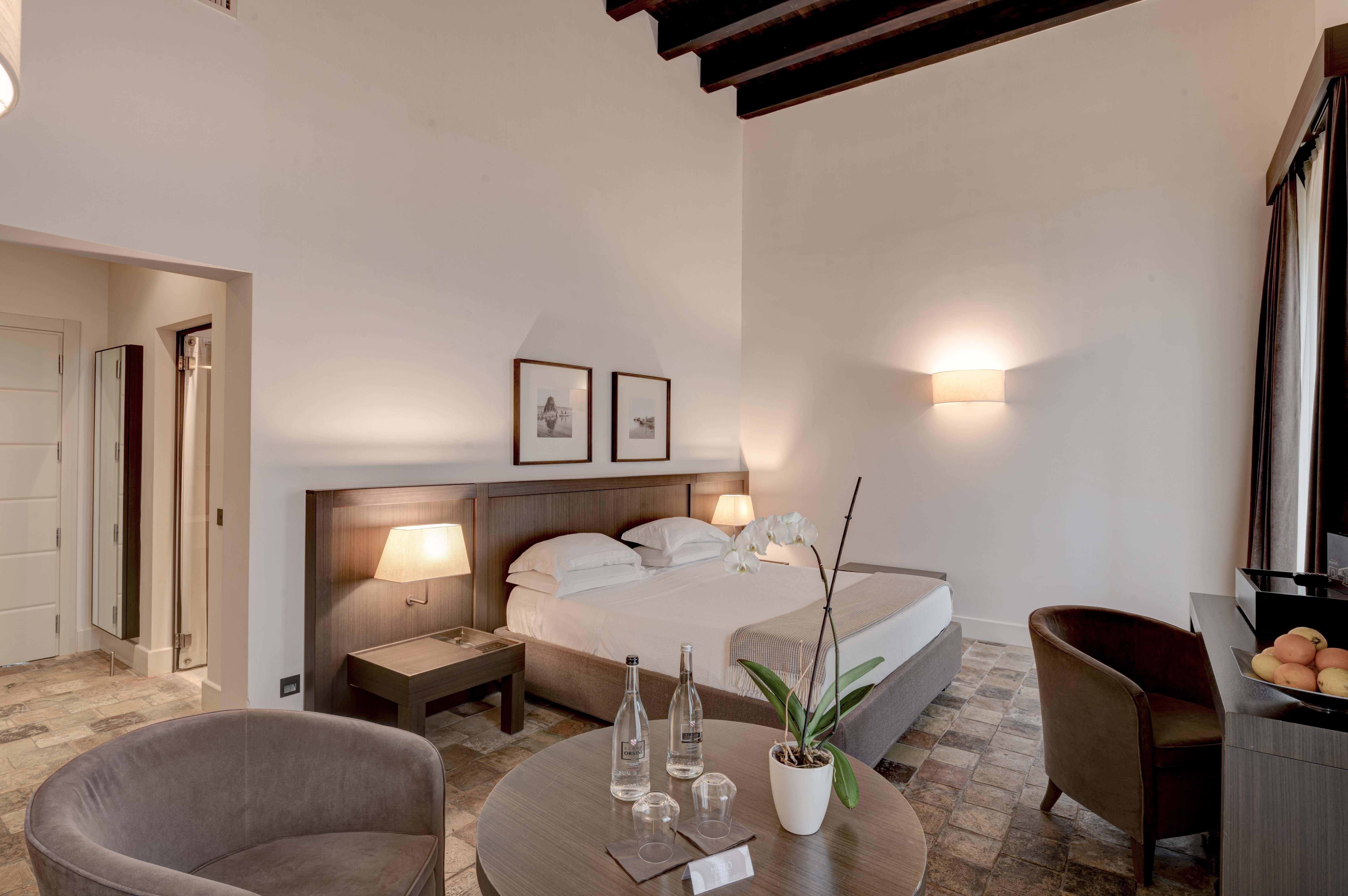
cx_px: 674
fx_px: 673
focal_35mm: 18
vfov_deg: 67.3
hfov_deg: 90.0
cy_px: 448
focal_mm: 18
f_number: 13
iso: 250
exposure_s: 1
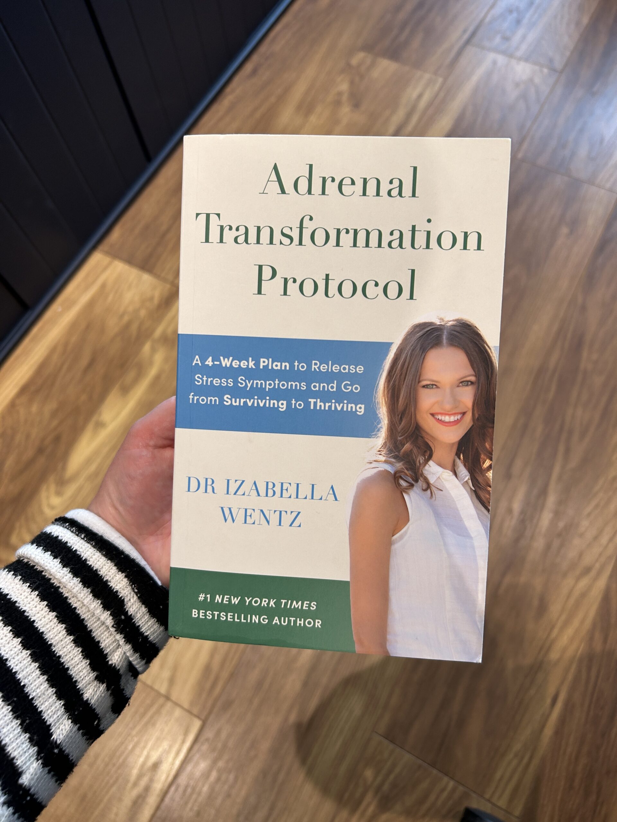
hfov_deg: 53.1
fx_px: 618
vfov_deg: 67.3
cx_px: 308
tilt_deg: -66.6
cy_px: 411
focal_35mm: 26
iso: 80
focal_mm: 5.7
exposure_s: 1/100
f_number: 1.5
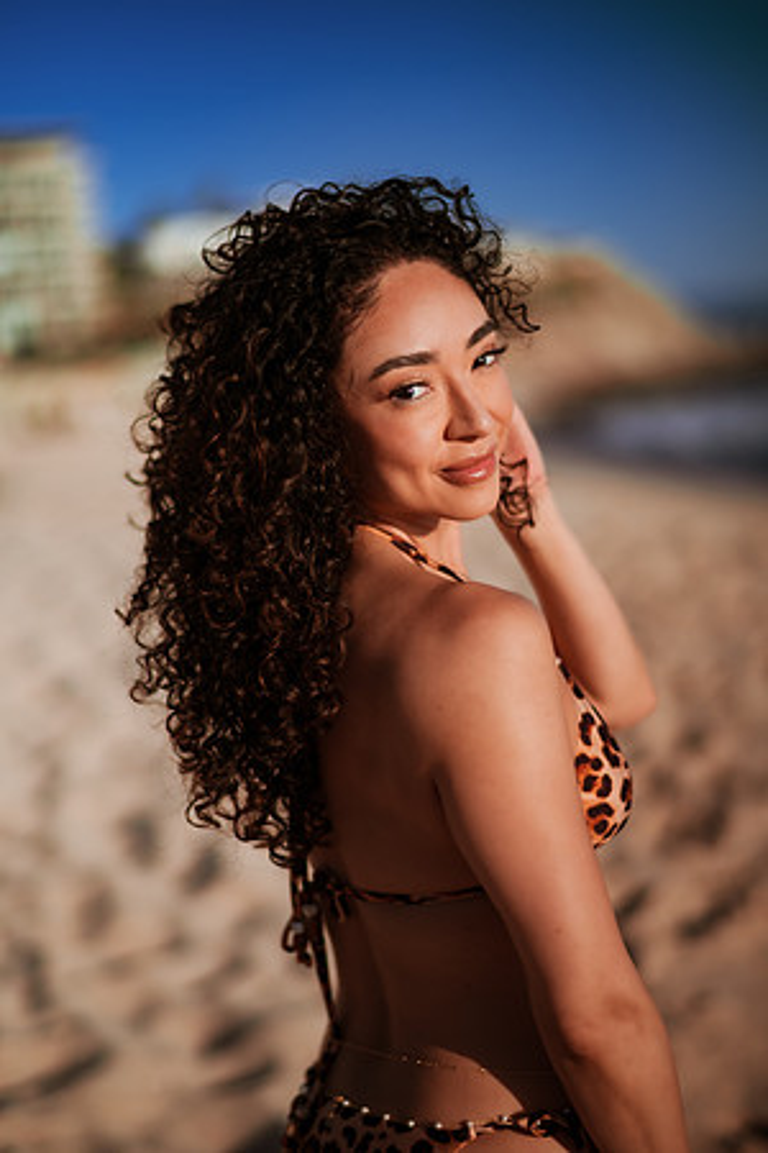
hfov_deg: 23.4
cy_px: 576
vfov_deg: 34.5
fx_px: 1856
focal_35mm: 58
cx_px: 384
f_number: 1.6
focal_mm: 58
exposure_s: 1/8000
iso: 50
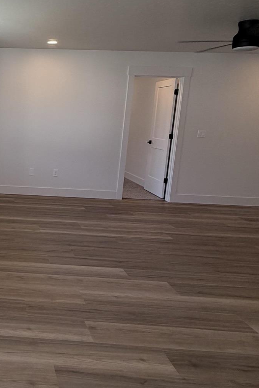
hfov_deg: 34.1
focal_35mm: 33
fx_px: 356
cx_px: -32
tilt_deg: -8.4
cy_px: 162
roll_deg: -1.9
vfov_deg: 56.9
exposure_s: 1/120
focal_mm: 2.22
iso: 64
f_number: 2.2
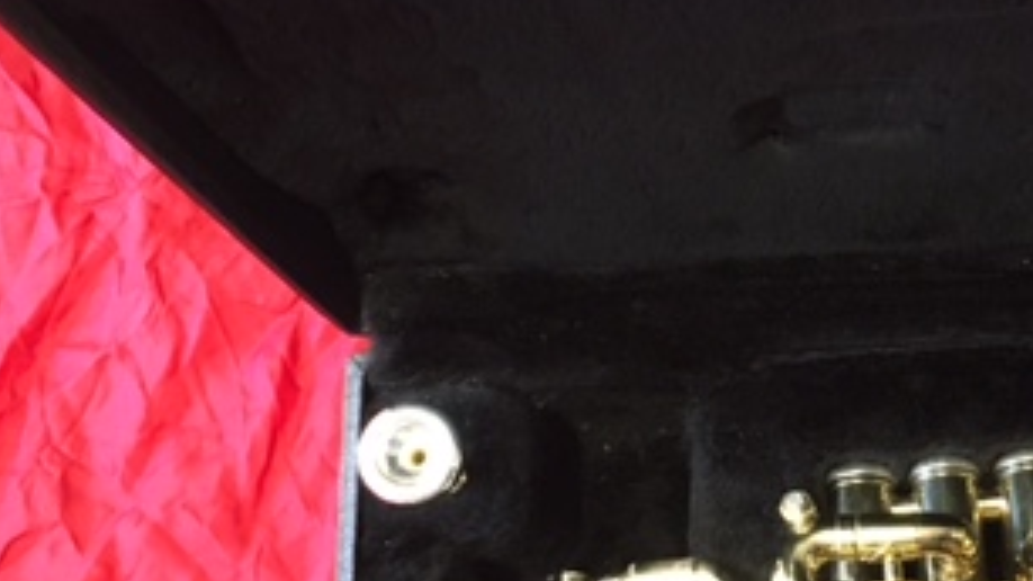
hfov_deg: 30.9
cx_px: 871
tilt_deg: -74.5
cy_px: 368
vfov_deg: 18.2
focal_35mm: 66
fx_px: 1807
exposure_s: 1/17
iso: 250
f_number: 2.2
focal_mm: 4.15
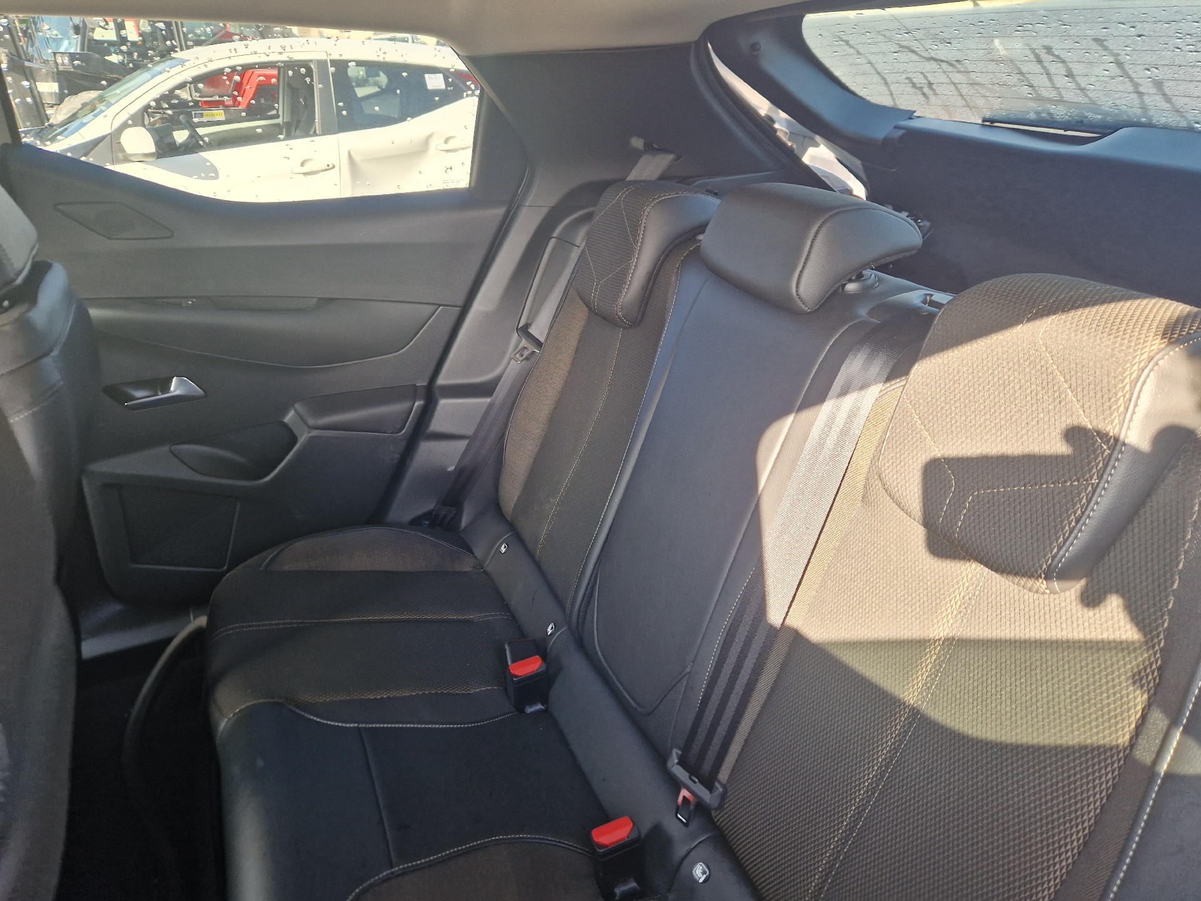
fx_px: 798
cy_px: 450
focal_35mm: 23
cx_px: 600
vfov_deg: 58.9
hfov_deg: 73.9
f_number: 1.8
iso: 80
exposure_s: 1/182
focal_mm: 5.4
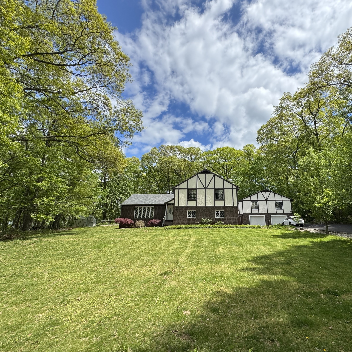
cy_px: 179
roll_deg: -0.1
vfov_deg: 84.0
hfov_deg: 83.2
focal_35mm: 17
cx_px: 206
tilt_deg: +16.3
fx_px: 196
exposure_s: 1/2208
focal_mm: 2.22
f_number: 2.2
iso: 50
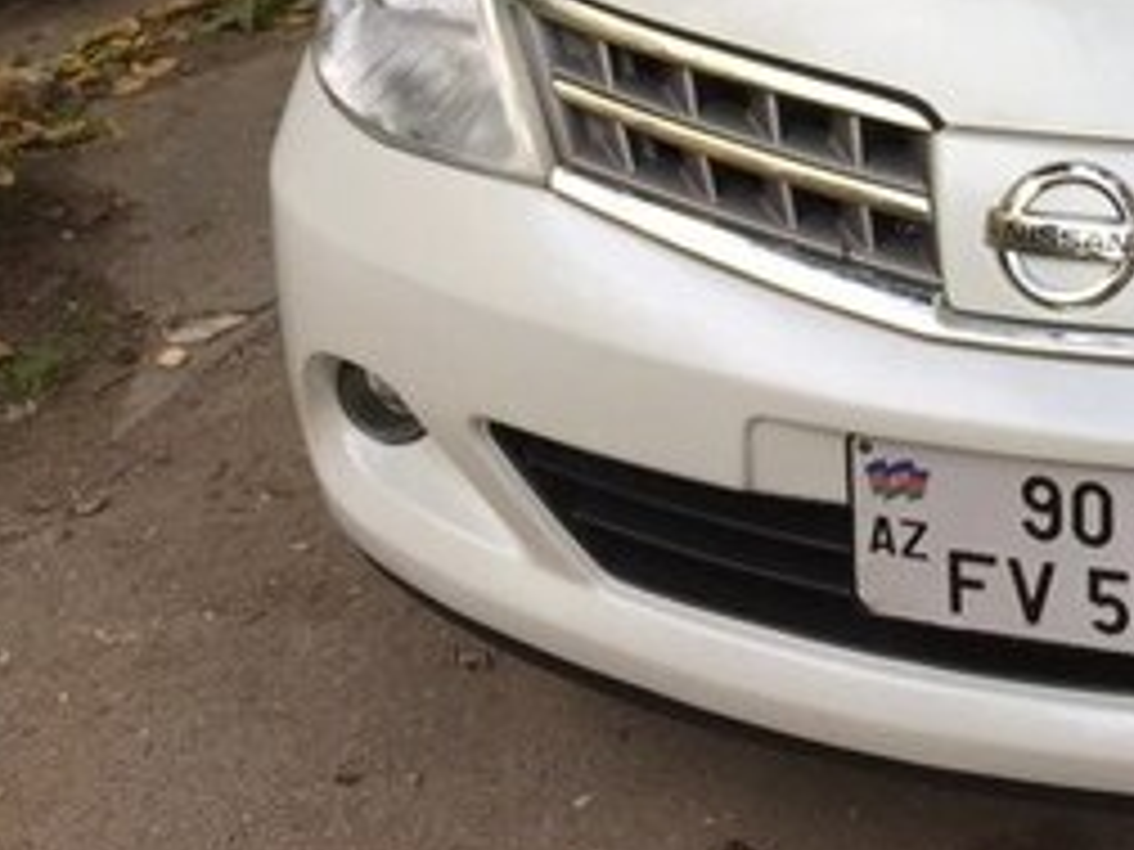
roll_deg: +0.8
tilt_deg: -12.6
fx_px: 2490
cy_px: -209
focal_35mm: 76
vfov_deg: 18.3
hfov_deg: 24.0
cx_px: 1256
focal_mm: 4.15
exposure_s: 1/527
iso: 32
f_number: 2.2
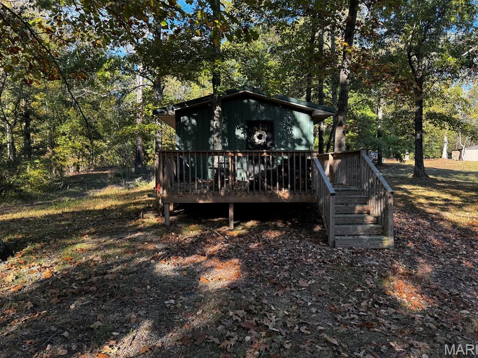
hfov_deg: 69.4
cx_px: 244
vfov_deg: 54.9
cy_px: 173
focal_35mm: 25
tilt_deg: -1.1
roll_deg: +0.3
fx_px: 345
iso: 80
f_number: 1.78
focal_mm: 6.76
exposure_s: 1/315
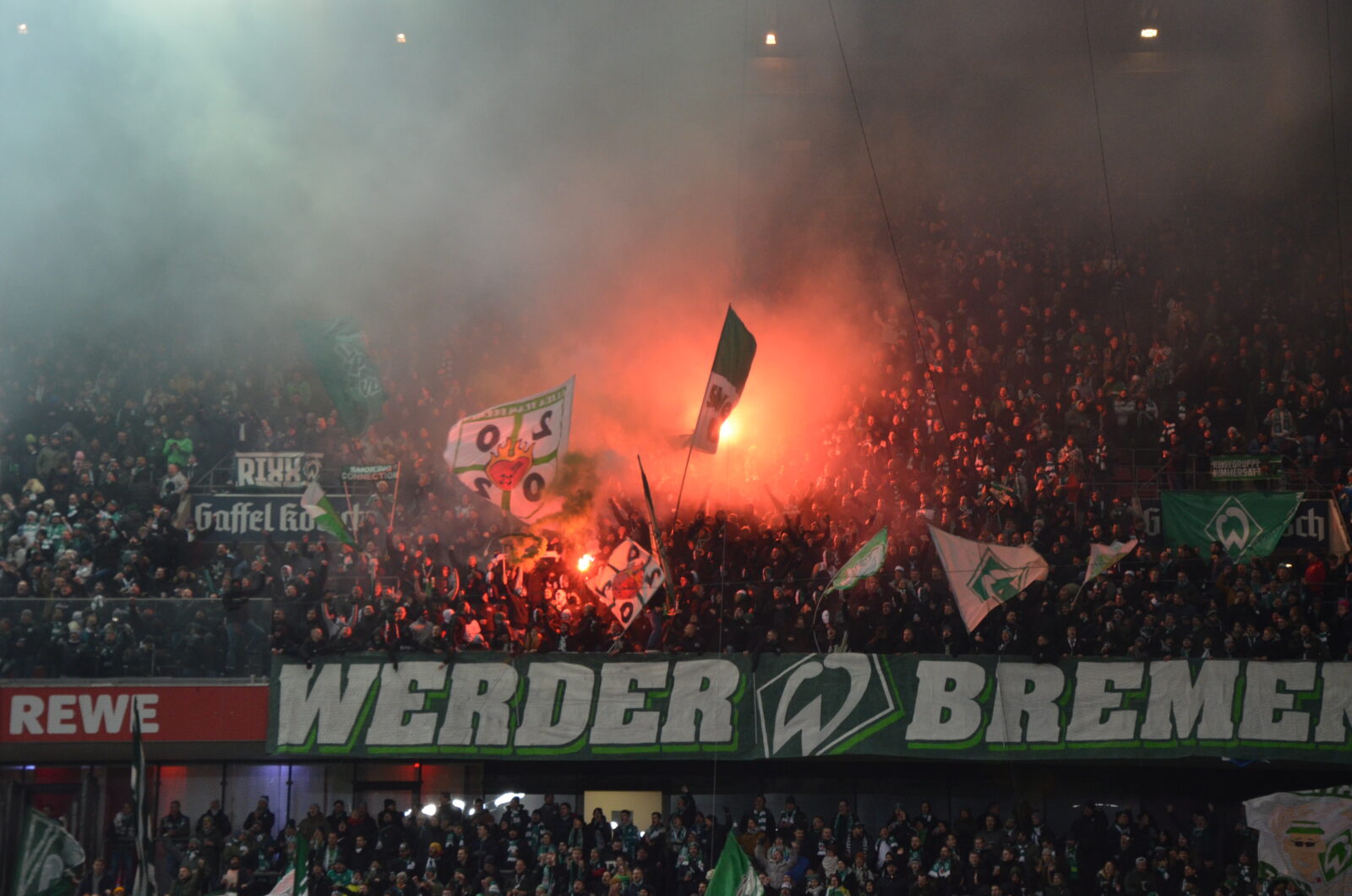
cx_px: 676
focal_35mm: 99
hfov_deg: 20.7
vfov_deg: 13.8
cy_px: 448
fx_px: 3711
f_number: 5.3
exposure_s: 1/125
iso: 1100
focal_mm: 66
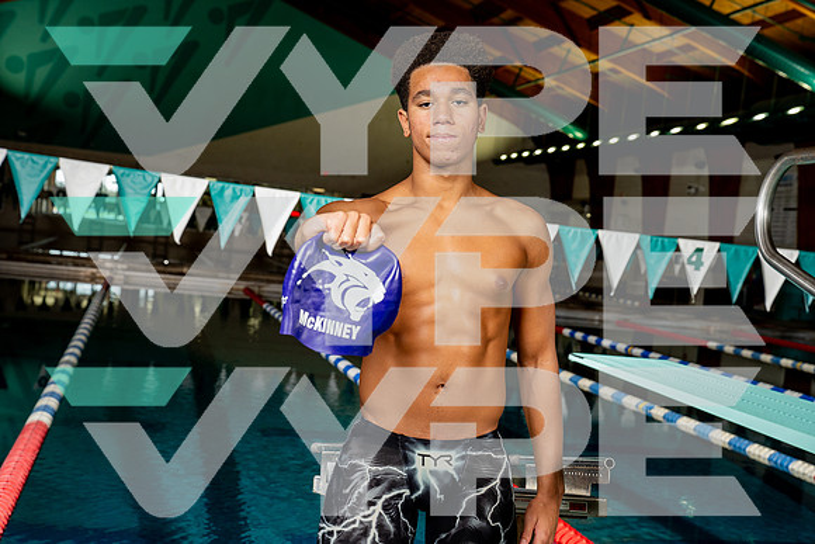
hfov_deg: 36.2
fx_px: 1245
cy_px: 272
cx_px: 408
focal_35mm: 55
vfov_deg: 24.6
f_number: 6.3
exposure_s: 1/250
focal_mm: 55
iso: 640
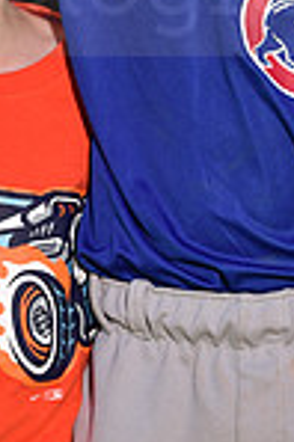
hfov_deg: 3.5
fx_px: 4788
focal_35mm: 390
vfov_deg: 5.3
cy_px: -39
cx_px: 91
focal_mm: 100
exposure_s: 1/250
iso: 80
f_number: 5.6
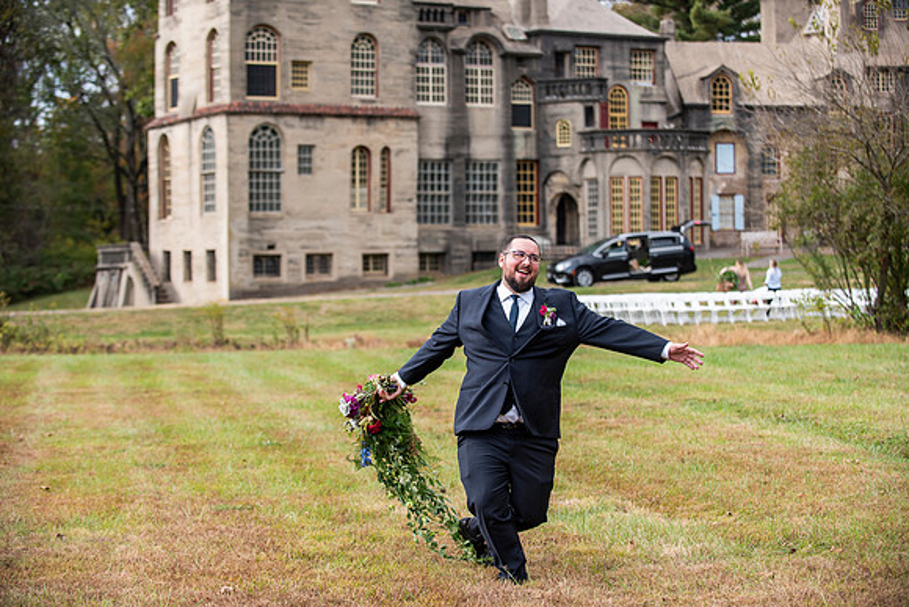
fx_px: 2020
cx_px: 454
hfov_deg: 25.4
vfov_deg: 17.1
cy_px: 304
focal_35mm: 80
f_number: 3.5
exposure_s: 1/1000
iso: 320
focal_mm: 80
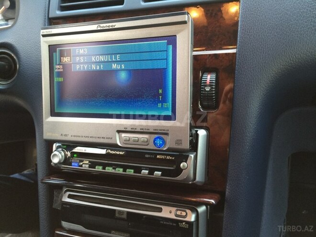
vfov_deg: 46.8
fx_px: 274
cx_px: 158
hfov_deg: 60.0
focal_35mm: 30
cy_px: 118
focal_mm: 4.12
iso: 125
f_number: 2.2
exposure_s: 1/30
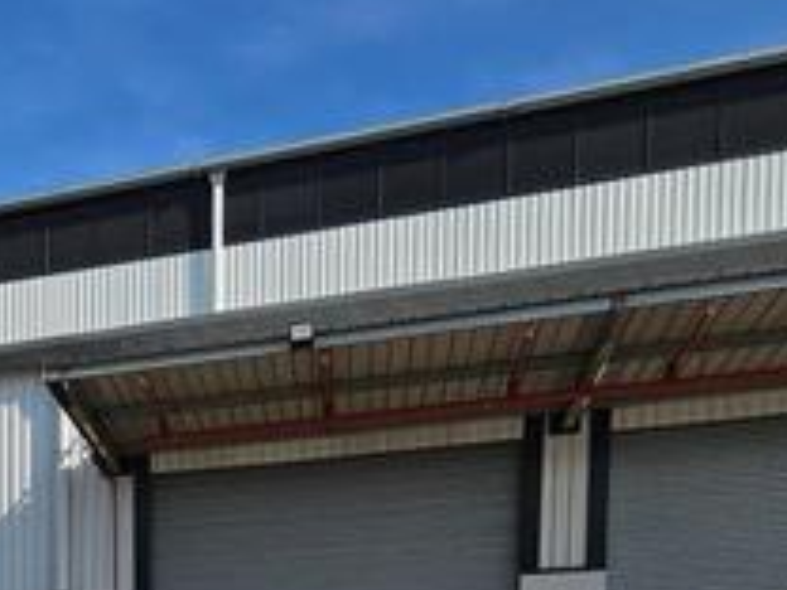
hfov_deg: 30.6
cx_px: -219
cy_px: 817
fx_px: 1137
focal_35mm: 50
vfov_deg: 24.4
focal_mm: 2.2
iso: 50
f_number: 2.2
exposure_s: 1/3059
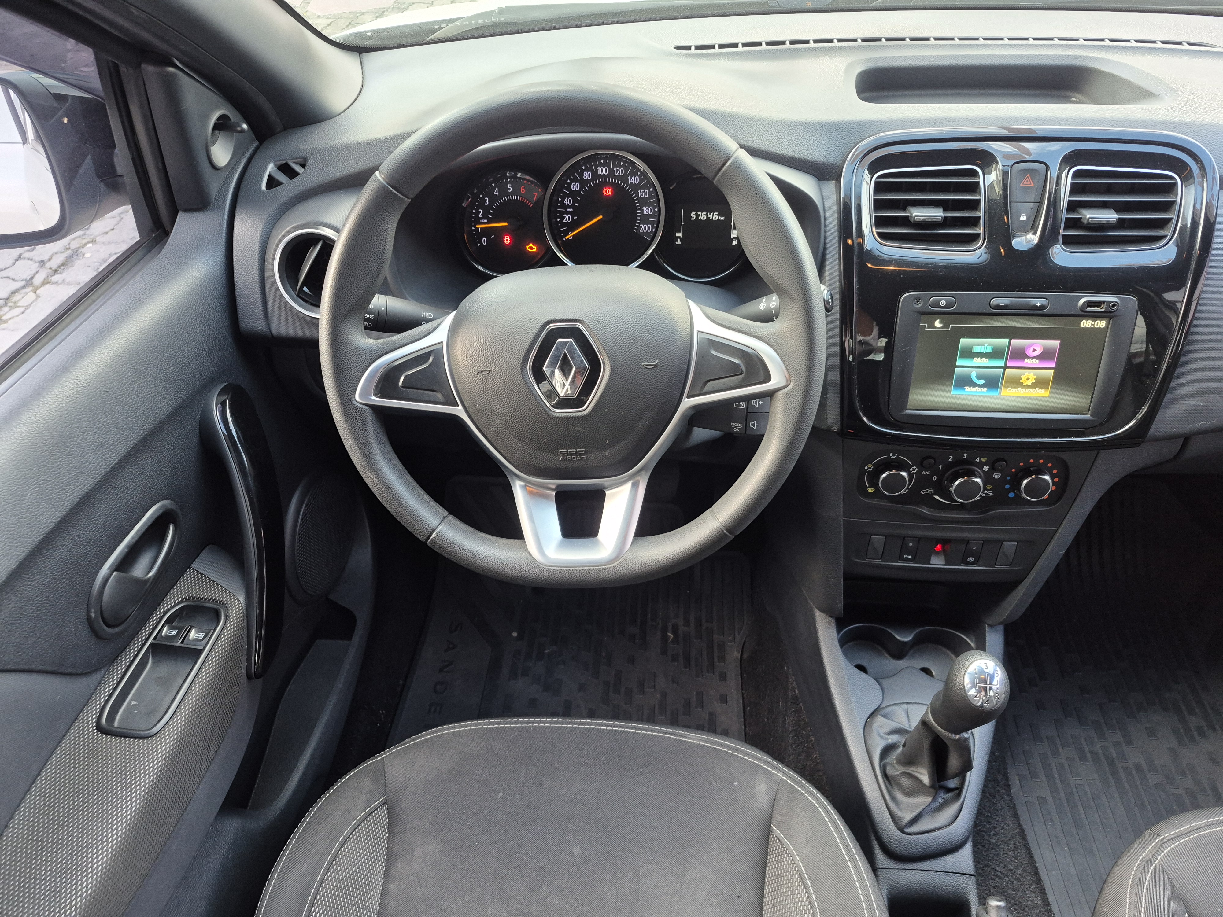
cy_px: 458
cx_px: 612
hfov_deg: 73.9
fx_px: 813
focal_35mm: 23
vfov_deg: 58.9
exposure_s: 1/120
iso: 320
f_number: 1.8
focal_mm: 5.4
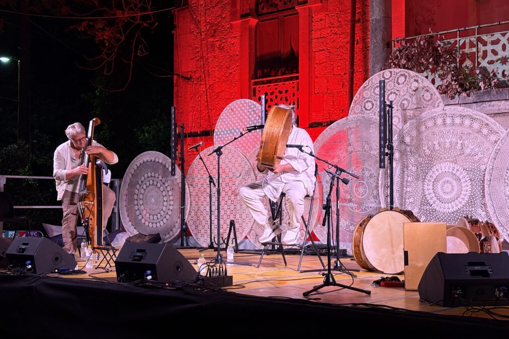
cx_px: 254
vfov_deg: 24.6
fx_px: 777
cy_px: 155
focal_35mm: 55
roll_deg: +0.1
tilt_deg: +4.3
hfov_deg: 36.3
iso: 160
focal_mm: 5.96
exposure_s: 1/40
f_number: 1.6
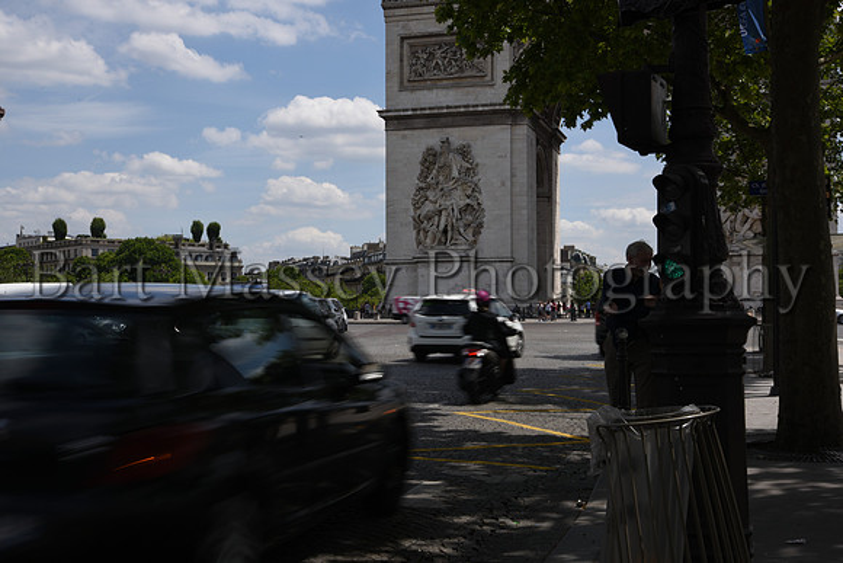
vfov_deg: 28.1
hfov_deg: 41.1
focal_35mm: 48
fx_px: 1124
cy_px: 282
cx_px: 422
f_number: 32
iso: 64
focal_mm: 48
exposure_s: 1/20
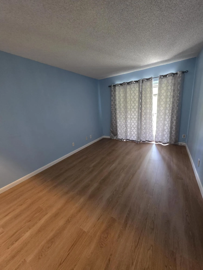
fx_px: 102
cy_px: 135
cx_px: 102
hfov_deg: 89.9
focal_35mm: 13
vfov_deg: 106.2
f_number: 1.9
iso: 1000
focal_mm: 2.2
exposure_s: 1/60
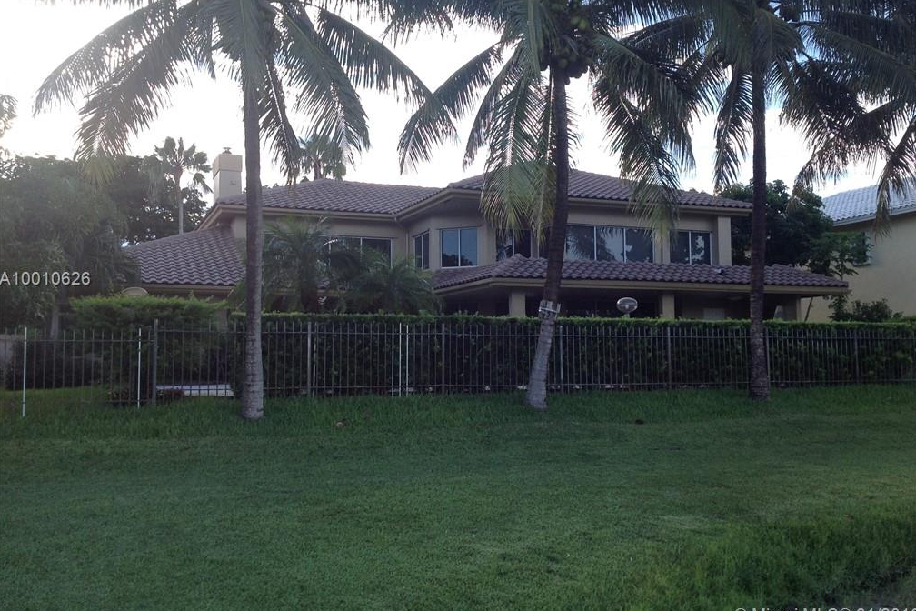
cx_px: 463
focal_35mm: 37
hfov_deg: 51.9
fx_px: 941
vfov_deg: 35.9
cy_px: 280
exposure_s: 1/398
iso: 50
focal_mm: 4.28
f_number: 2.4
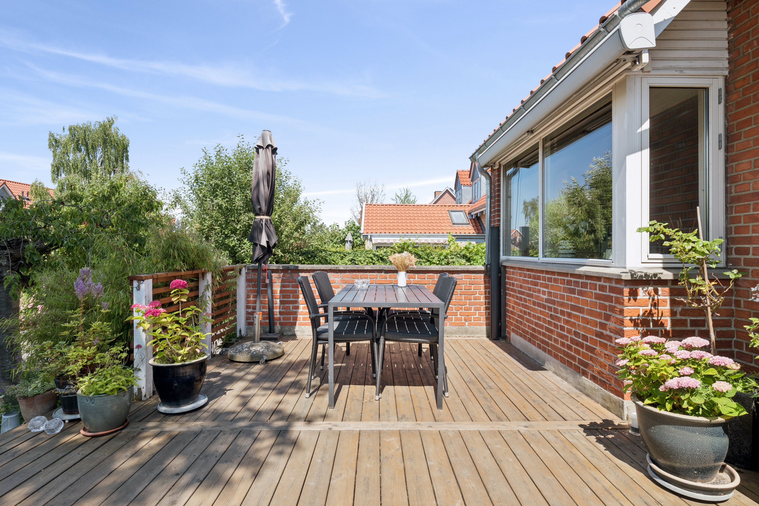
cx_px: 380
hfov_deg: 90.0
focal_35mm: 18
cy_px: 253
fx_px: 379
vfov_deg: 67.4
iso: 160
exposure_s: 1/160
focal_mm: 18
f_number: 10
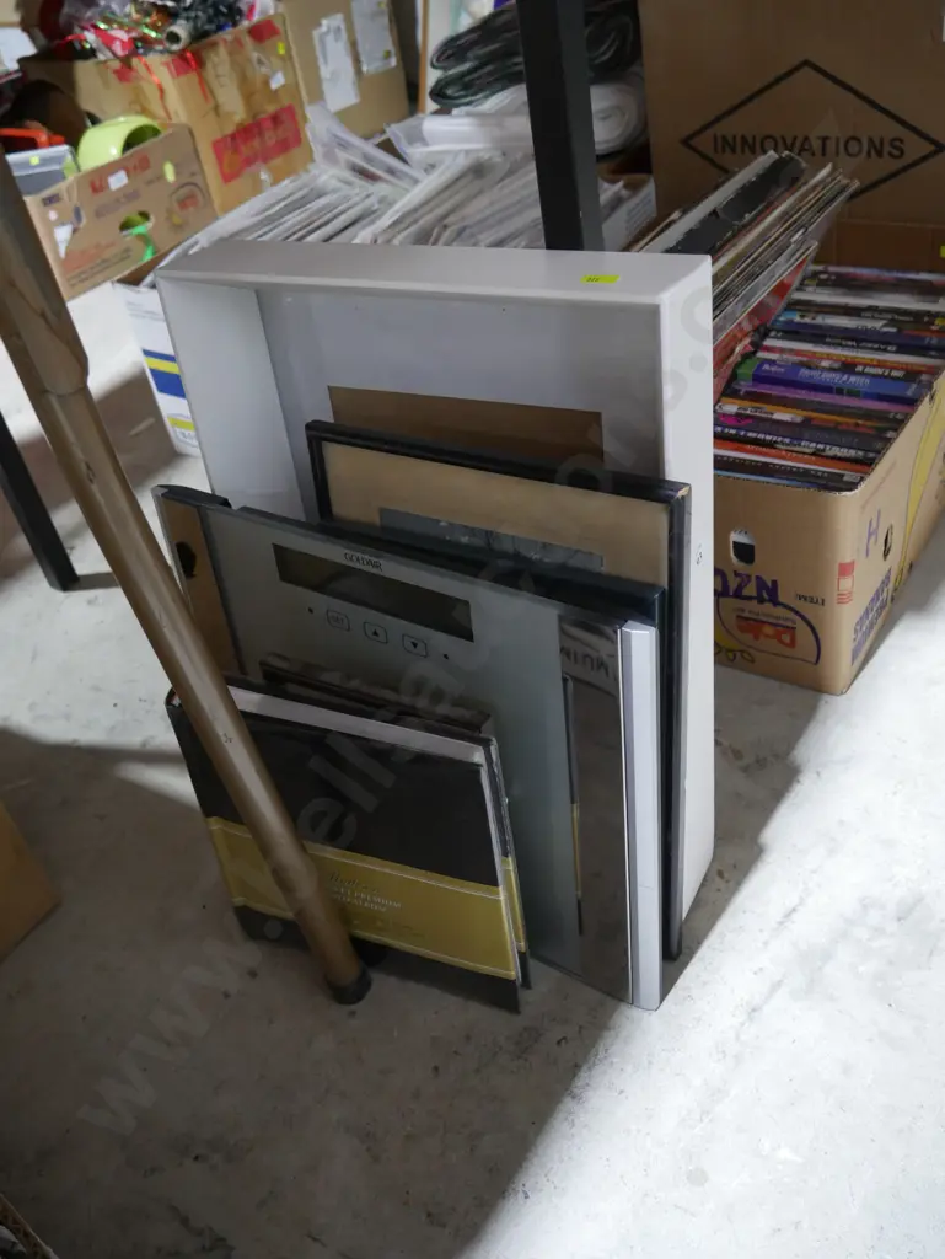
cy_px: 630
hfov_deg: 44.2
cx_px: 472
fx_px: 1164
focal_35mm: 32
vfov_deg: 56.8
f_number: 3.6
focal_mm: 16
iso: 1000
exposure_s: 1/60
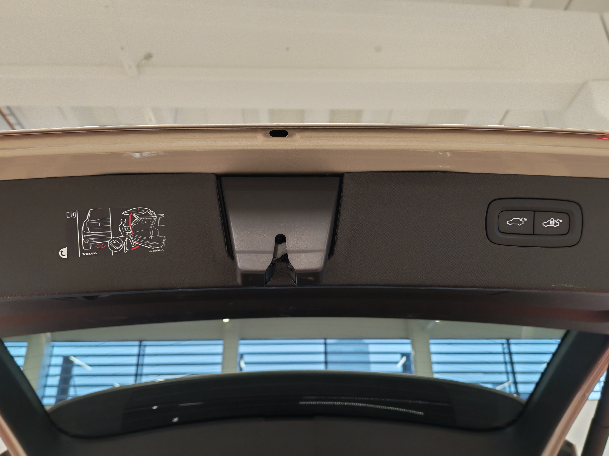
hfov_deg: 58.4
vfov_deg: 45.4
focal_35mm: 31
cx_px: 304
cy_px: 228
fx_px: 545
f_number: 1.9
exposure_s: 1/100
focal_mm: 6.12
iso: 1206
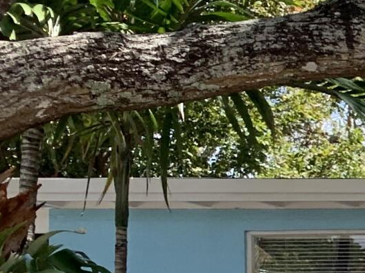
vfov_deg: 9.7
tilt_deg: +0.1
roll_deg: +0.1
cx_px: 1026
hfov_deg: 10.4
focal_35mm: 148
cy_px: 438
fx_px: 1560
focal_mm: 4.25
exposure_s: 1/732
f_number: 1.8
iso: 25
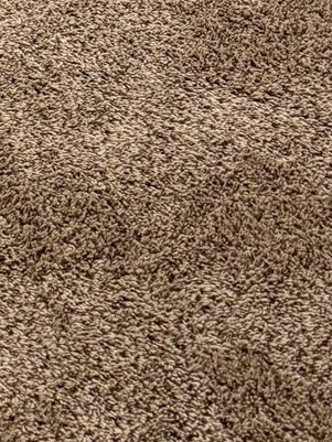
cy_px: -451
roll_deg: -0.8
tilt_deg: -21.4
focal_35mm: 115
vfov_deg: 14.2
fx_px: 1470
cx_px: -249
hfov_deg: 12.0
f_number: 1.78
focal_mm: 6.76
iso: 640
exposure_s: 1/40
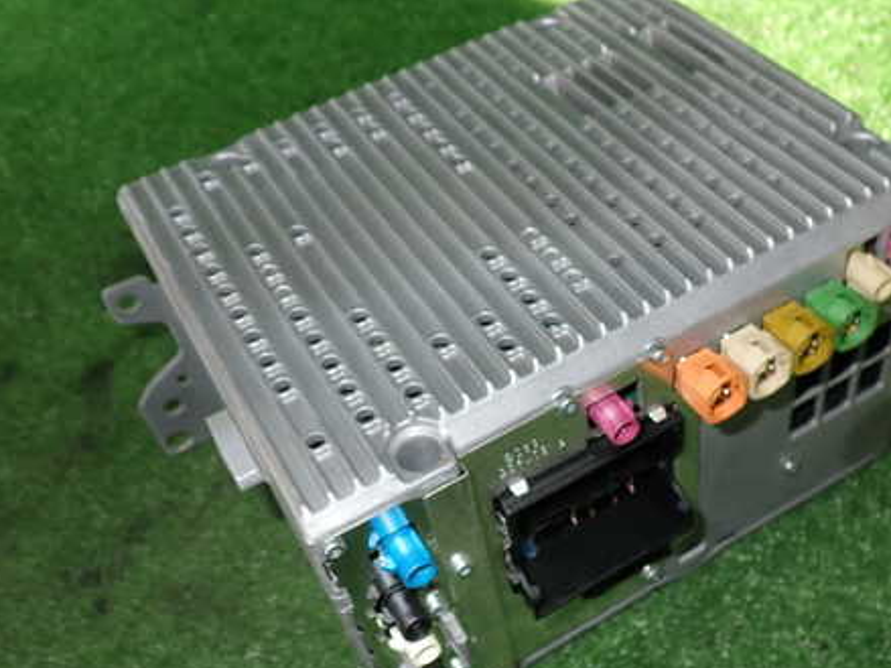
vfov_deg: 35.1
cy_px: 374
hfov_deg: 45.6
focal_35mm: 41
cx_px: 528
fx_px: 1055
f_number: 6.3
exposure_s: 1/30
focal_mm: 5.4
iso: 100
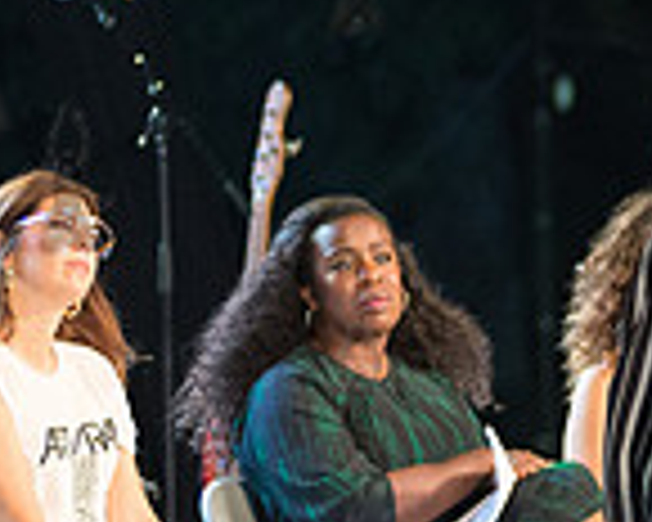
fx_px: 7622
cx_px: 935
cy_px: 173
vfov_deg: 3.9
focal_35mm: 395
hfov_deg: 4.9
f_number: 2.8
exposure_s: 1/500
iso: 3200
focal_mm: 105
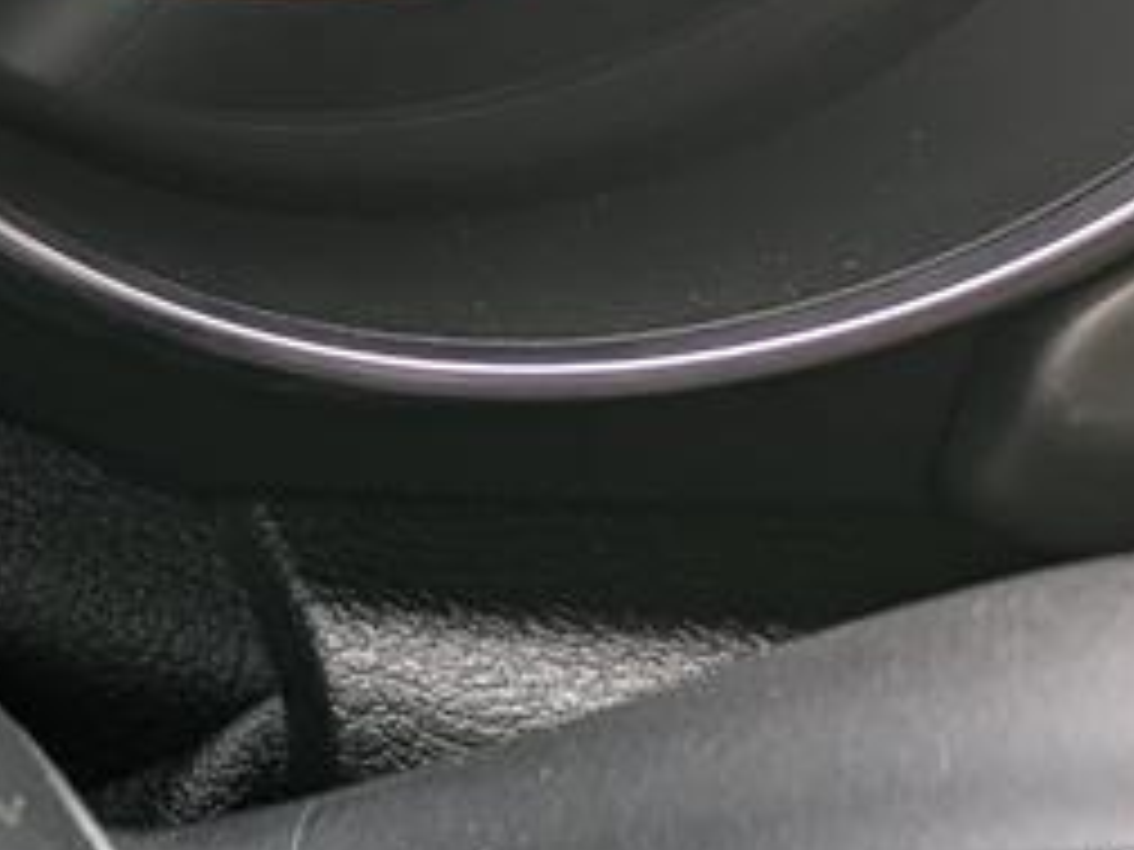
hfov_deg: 13.1
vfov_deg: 11.5
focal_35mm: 127
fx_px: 4160
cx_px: -1262
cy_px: -58
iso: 67
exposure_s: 1/100
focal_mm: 5.43
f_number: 1.89
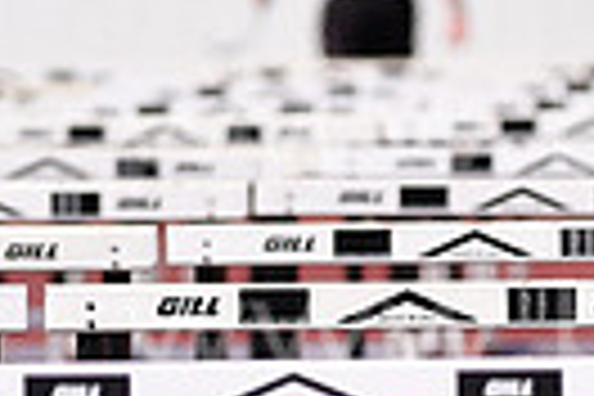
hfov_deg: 1.0
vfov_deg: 0.7
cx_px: 1156
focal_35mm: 1980
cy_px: 826
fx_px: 32667
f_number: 5.6
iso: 400
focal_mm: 300
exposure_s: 1/2500
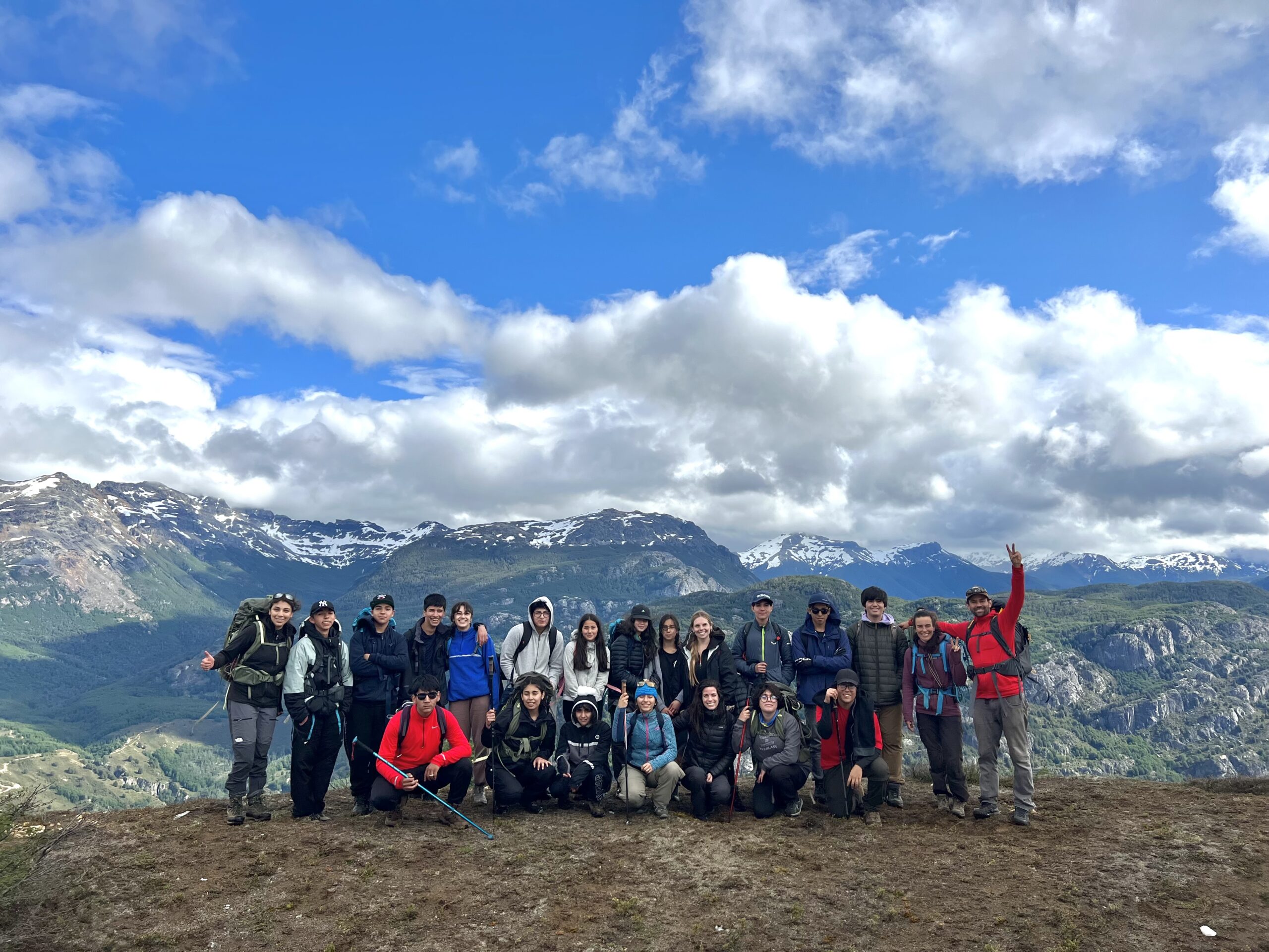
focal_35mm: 26
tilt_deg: +6.3
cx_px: 634
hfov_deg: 67.3
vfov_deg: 53.1
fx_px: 953
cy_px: 476
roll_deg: +0.6
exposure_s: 1/8000
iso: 50
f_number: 1.5
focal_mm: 5.7
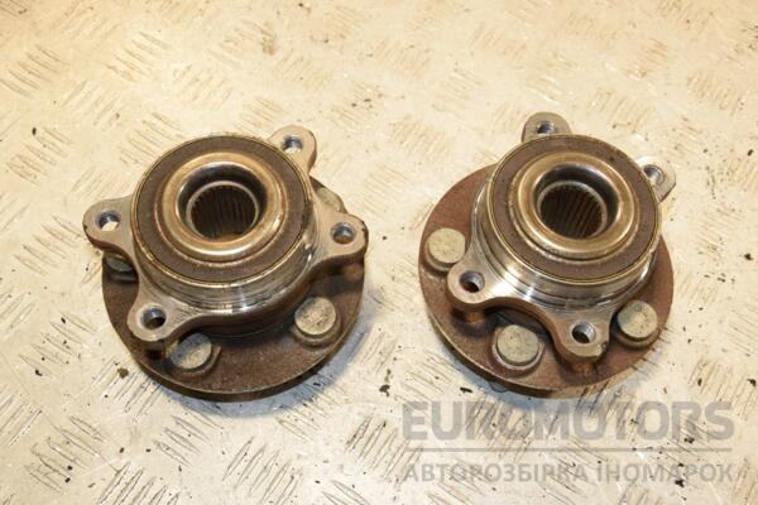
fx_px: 1074
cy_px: 252
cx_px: 379
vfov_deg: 26.5
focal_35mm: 51
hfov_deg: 38.9
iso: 800
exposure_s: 1/200
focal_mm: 34
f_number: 7.1
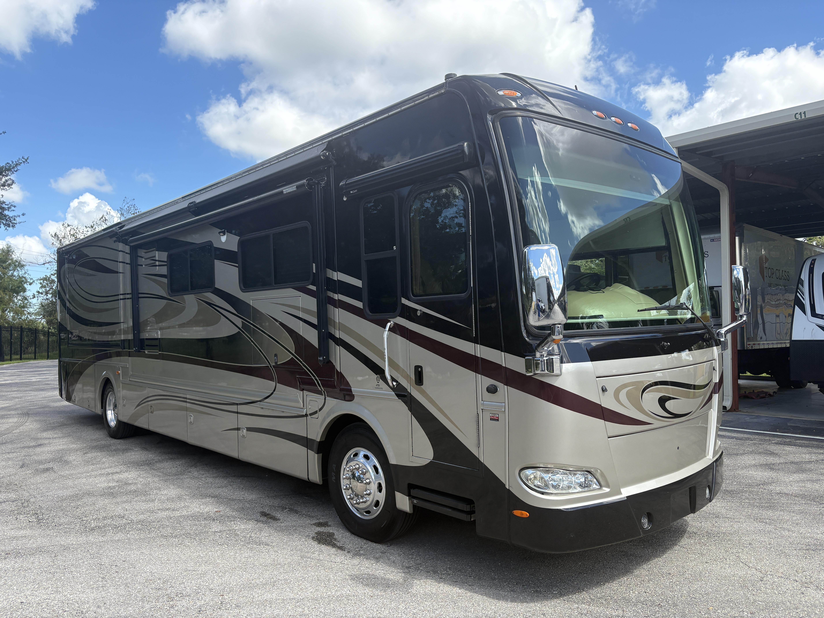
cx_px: 412
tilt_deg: +0.8
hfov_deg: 67.3
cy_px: 309
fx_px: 619
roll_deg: +0.6
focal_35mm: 26
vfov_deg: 53.1
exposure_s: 1/1953
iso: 64
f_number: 1.6
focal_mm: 5.96
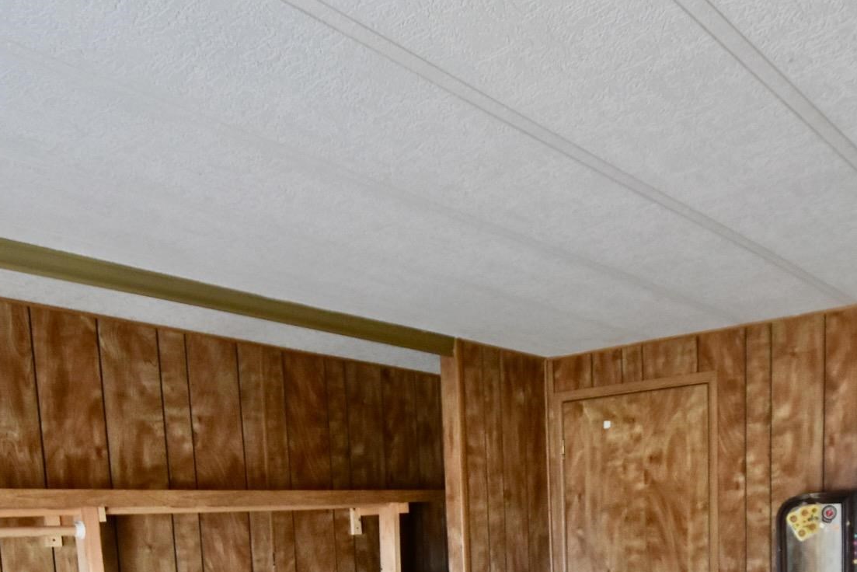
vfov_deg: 34.0
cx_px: 592
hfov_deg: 54.3
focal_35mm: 34
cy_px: 622
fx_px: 810
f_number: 3.5
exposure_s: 1/125
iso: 1100
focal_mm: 10
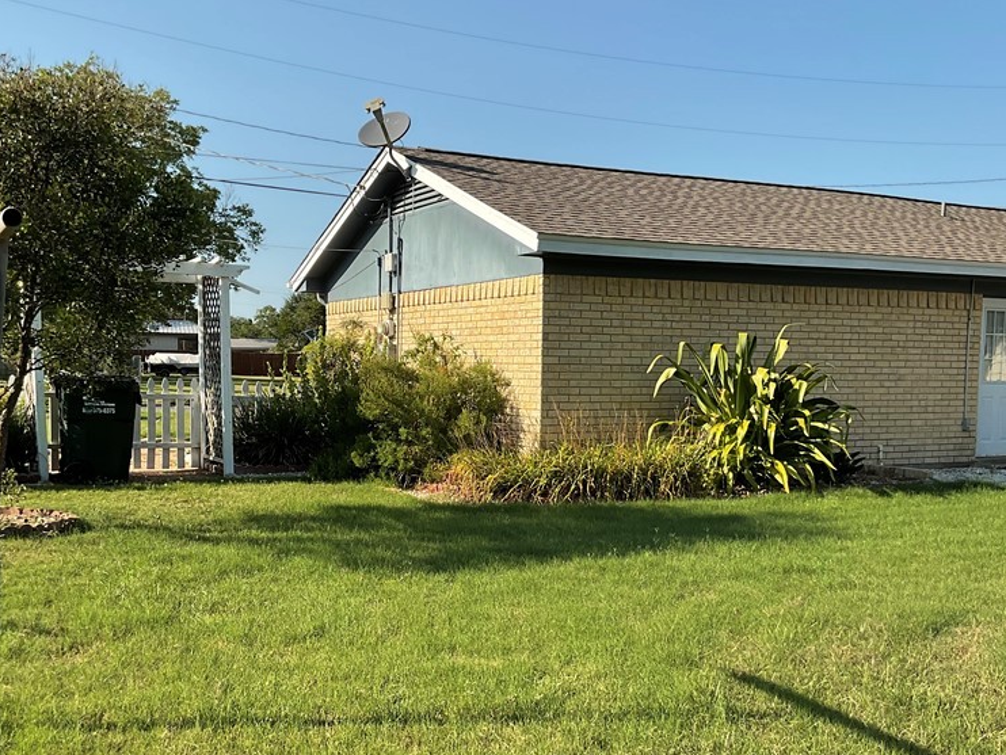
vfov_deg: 35.8
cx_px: 453
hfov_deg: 46.7
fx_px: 1163
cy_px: 454
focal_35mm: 40
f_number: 1.8
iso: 16
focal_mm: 3
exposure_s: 1/1121
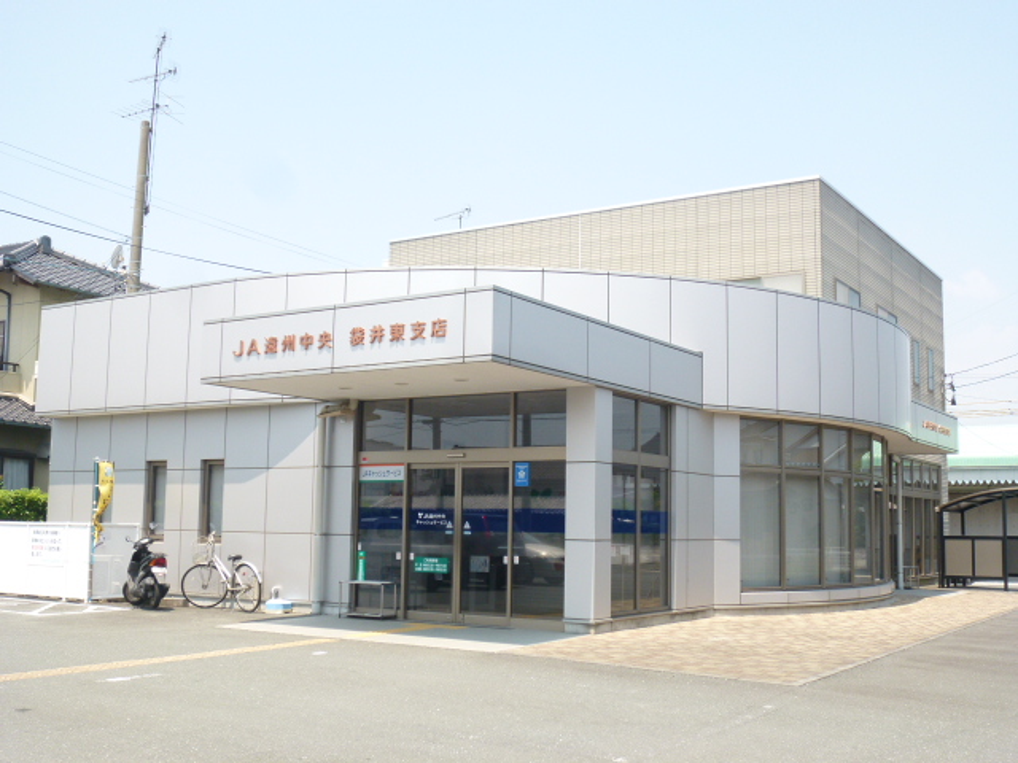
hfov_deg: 47.9
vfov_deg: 36.8
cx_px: 509
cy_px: 382
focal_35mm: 39
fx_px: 1147
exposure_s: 1/400
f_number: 4
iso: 100
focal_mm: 7
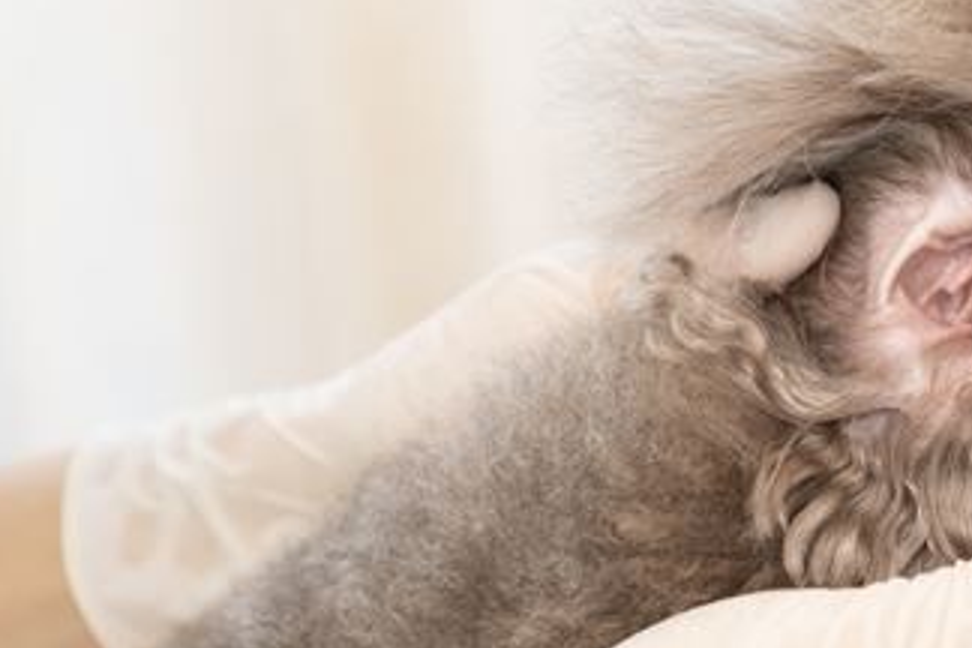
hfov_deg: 11.7
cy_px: 400
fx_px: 4671
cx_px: 1020
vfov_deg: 7.9
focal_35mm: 173
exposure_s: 1/80
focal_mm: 70
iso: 500
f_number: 3.5
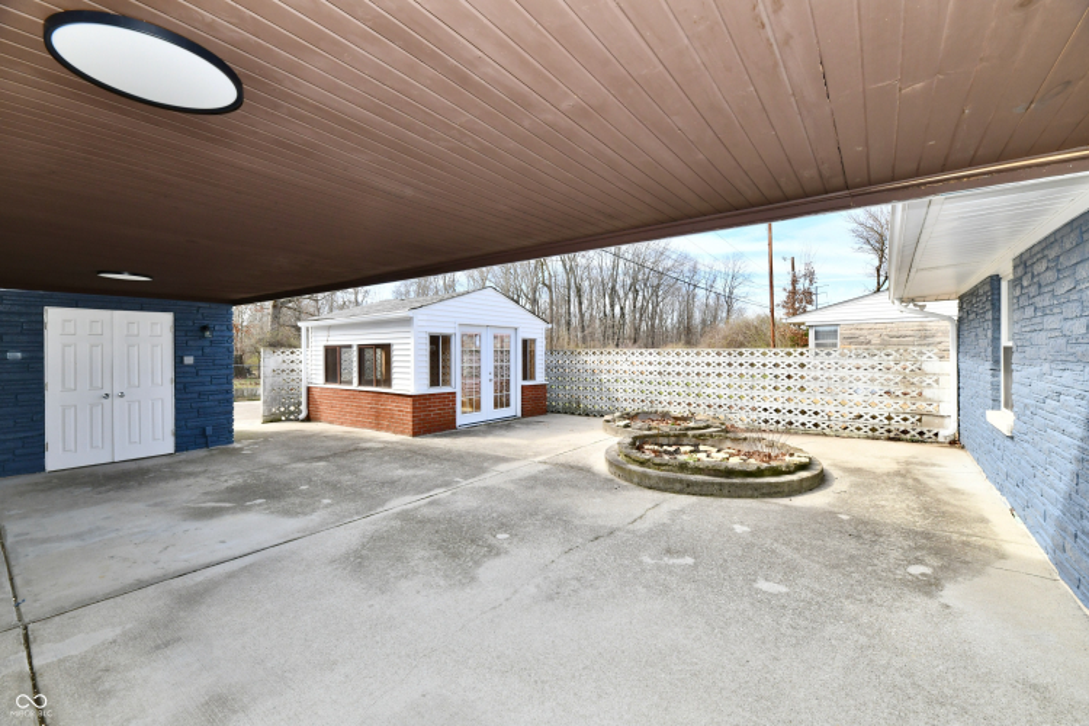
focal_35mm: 14
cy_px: 363
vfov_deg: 81.2
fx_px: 423
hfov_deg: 104.3
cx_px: 544
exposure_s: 1/250
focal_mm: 14
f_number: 13
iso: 640
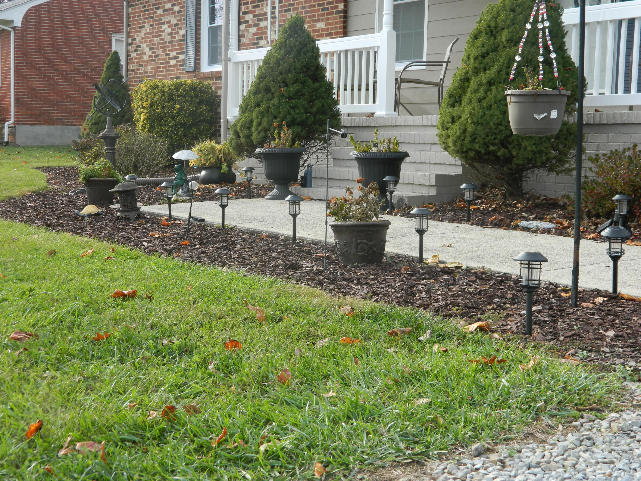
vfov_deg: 25.7
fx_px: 1055
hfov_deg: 33.8
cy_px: 240
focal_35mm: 57
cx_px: 320
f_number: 3.8
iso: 80
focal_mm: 10.2
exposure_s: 1/200
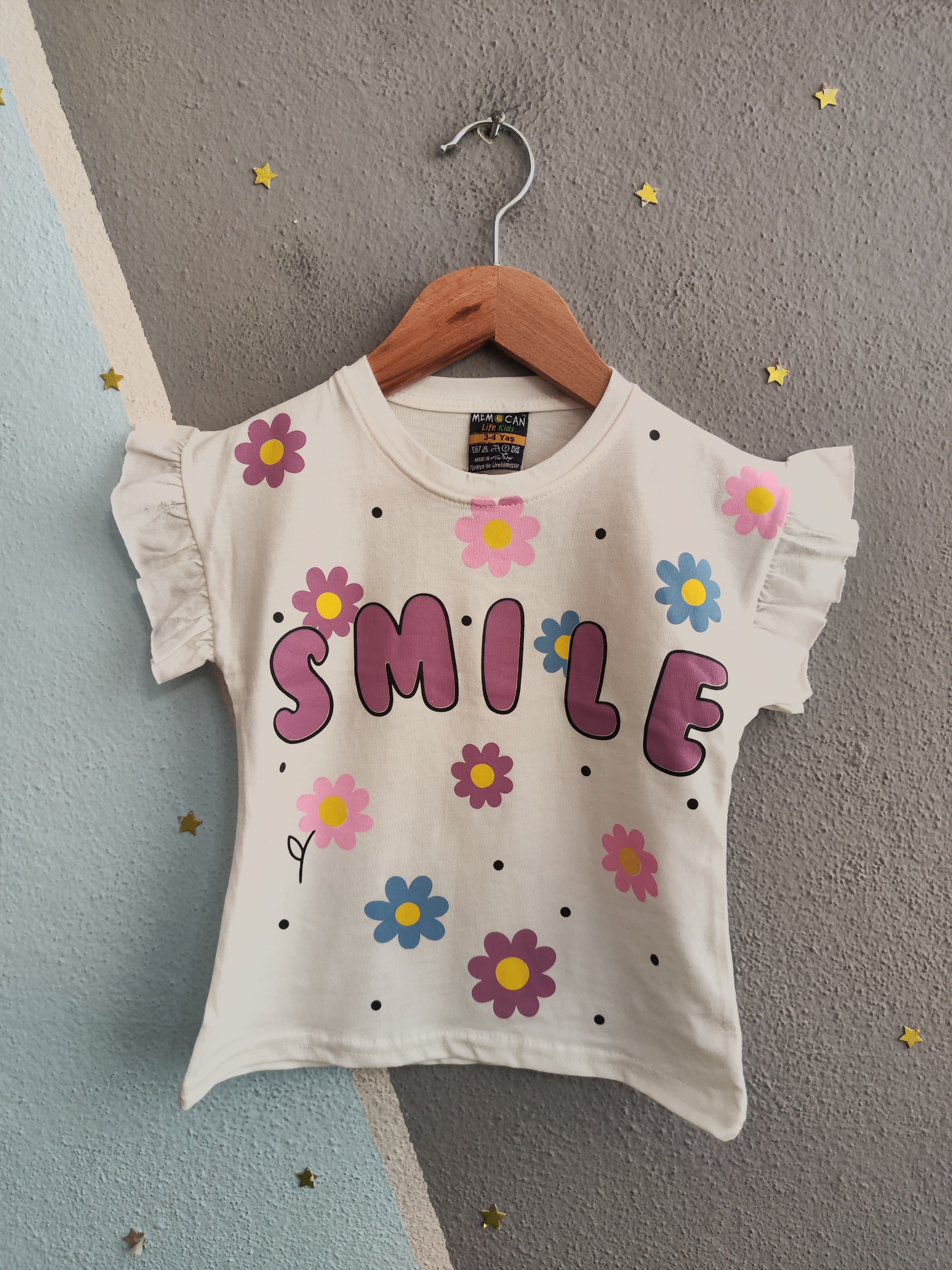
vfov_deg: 71.6
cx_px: 476
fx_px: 880
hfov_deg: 56.8
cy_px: 635
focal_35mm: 24
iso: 400
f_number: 1.88
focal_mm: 5.59
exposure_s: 1/86.6
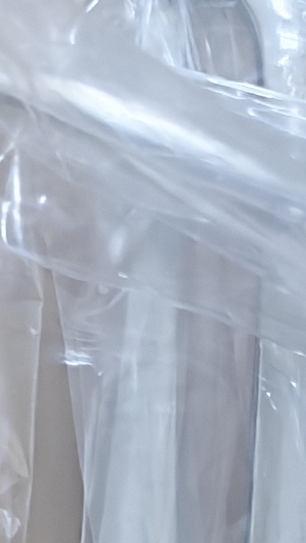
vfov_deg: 13.3
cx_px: 245
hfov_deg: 7.7
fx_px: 2263
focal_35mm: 157
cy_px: 654
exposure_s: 1/50
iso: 400
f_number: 1.95
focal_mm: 6.67
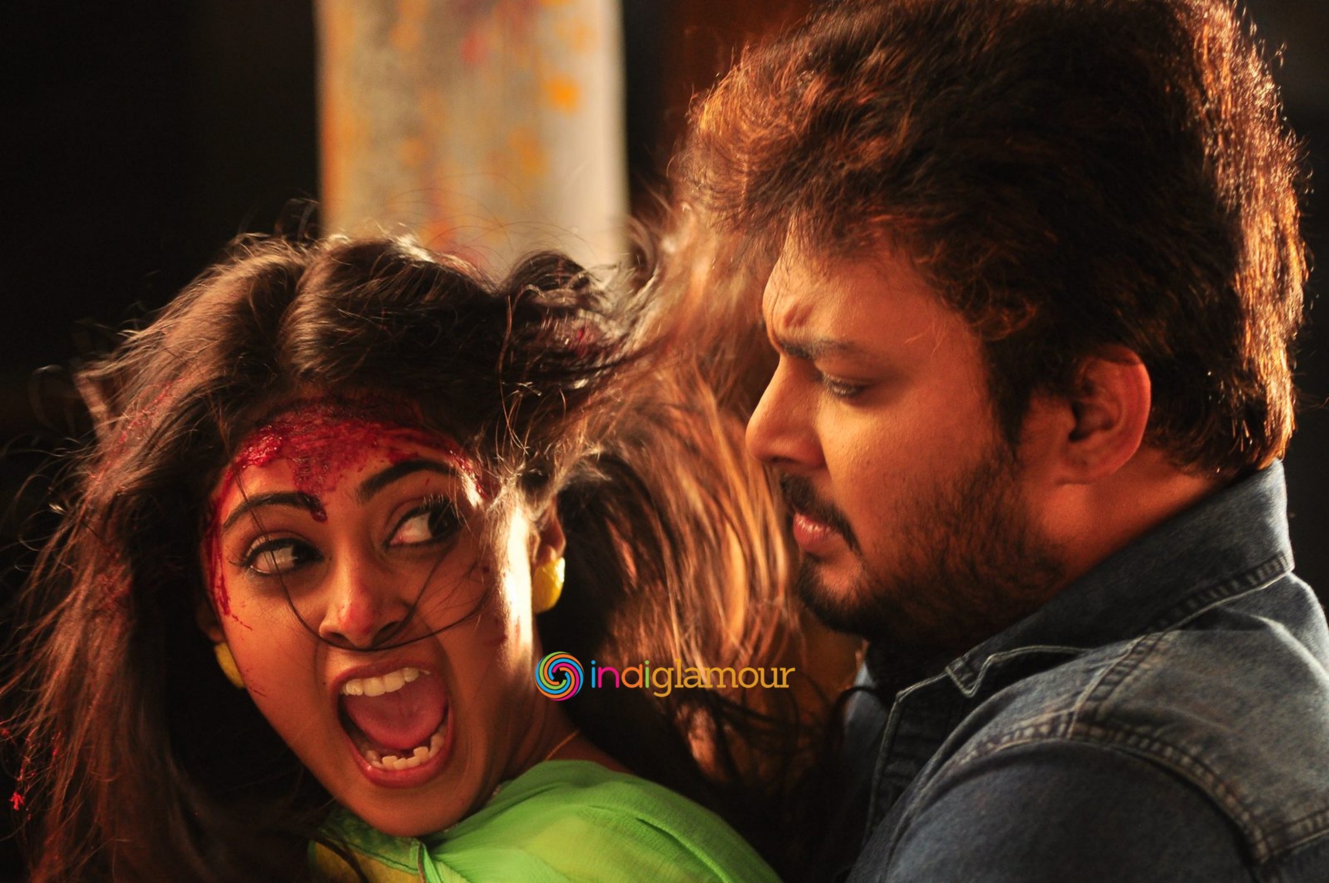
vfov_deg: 10.1
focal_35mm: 135
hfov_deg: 15.2
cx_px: 664
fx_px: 4978
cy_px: 442
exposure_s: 1/60
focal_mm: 90
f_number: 4
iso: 640
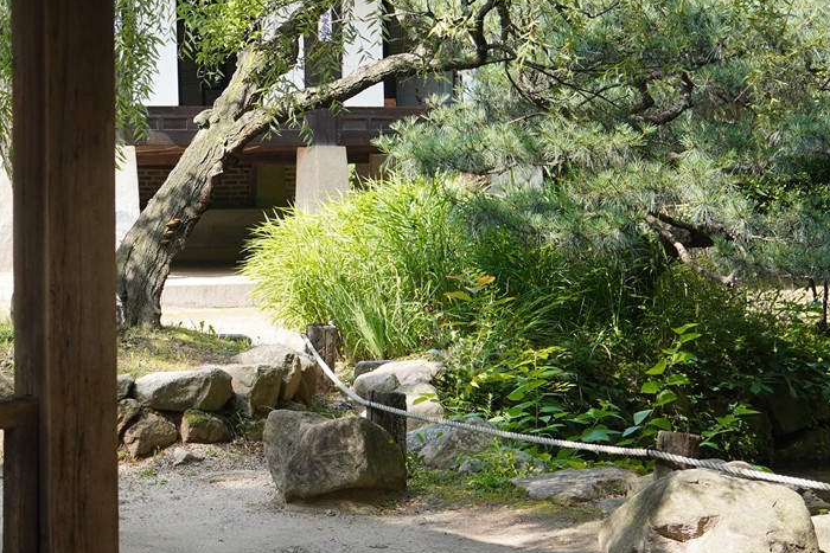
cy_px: 104
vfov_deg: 13.6
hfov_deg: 19.1
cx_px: -202
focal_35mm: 100
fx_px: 2306
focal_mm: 35
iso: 250
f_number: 5.6
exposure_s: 1/200
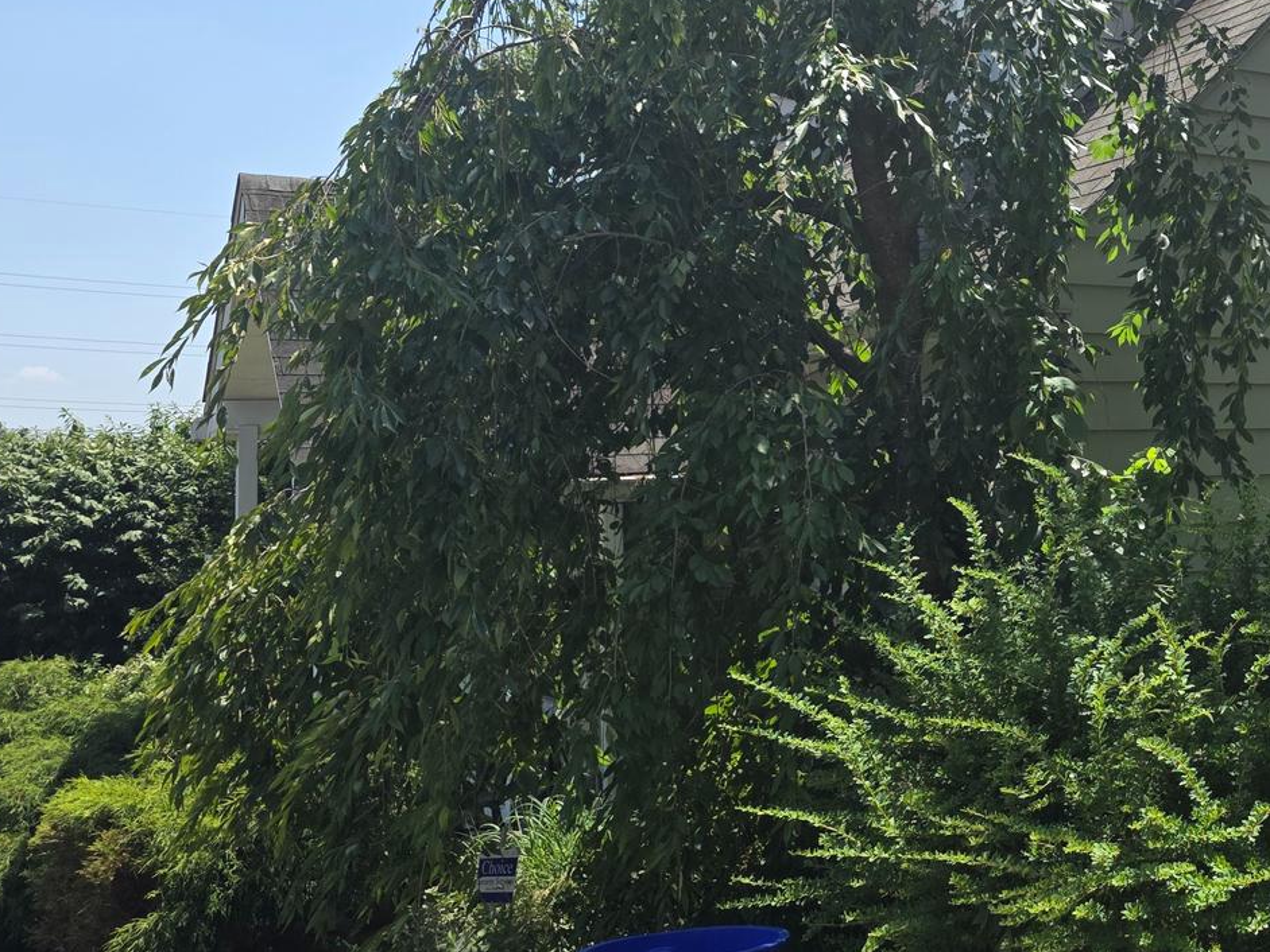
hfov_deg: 34.4
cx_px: 1297
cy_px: 330
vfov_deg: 29.0
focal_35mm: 50
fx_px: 1835
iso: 80
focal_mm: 6.3
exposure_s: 1/2805
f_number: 1.7
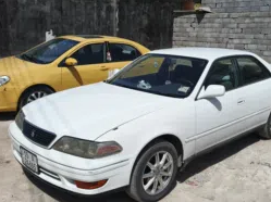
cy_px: 119
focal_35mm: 37
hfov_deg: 50.0
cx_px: 157
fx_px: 289
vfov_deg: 38.4
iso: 52
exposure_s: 1/1105
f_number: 1.7
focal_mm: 5.25
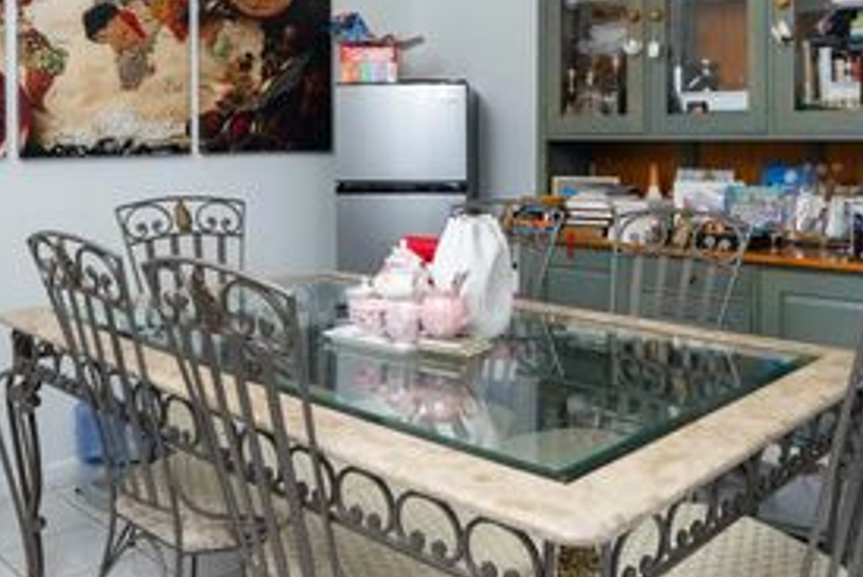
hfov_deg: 54.2
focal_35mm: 35
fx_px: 839
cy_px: 150
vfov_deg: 37.1
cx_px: 491
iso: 250
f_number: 4
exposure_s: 1/125
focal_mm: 10
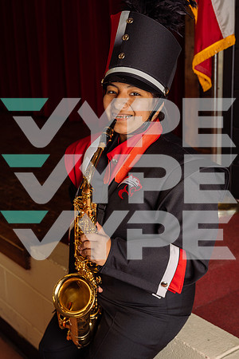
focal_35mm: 51
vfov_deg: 38.9
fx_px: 508
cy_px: 180
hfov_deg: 26.5
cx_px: 120
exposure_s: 1/250
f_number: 5
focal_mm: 51
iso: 200
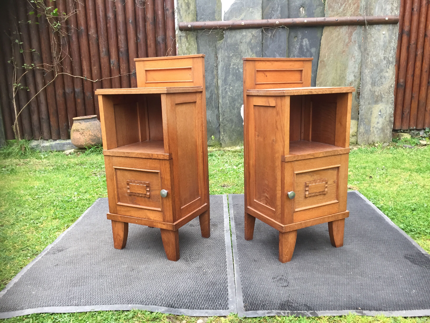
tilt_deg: -13.2
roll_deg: +0.5
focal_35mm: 29
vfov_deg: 48.2
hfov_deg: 61.7
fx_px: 360
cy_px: 162
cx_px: 215
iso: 50
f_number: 2.2
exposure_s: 1/33
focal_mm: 4.15
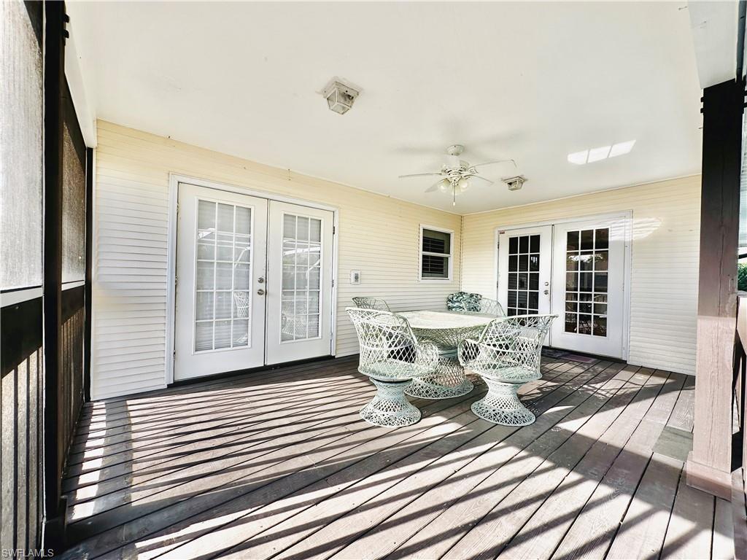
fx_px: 302
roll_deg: -0.9
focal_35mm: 14
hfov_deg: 102.1
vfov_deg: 85.7
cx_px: 374
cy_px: 280
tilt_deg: +0.4
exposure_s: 1/206
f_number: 2.2
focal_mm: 2.22
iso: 40
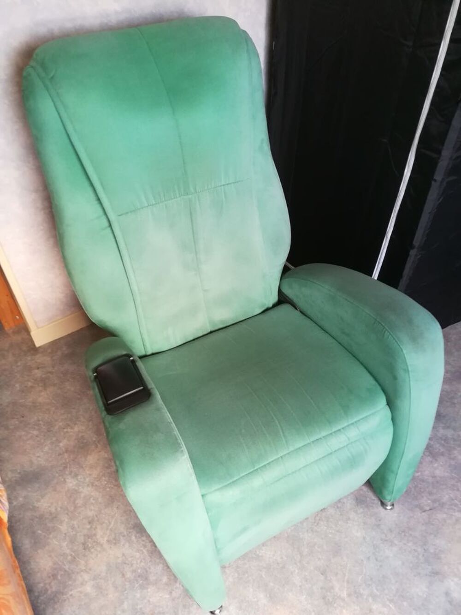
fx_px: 462
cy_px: 308
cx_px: 230
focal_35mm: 26
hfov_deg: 53.1
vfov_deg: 67.3
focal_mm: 3.83
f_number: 2.2
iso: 250
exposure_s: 1/33.3
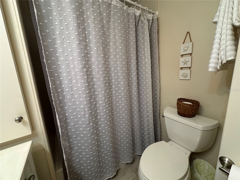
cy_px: 90
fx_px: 97
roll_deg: +2.7
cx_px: 120
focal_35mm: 14
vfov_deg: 85.7
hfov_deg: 102.1
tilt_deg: -10.5
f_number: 2.2
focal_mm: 2.22
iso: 320
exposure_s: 1/120
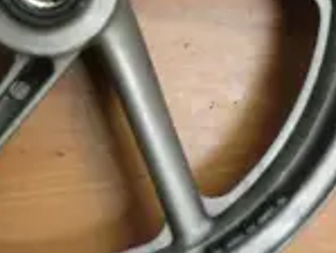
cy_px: 27
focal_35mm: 87
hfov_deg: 21.5
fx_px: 845
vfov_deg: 16.8
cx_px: -16
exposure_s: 1/60
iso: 320
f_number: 3.2
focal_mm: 4.9
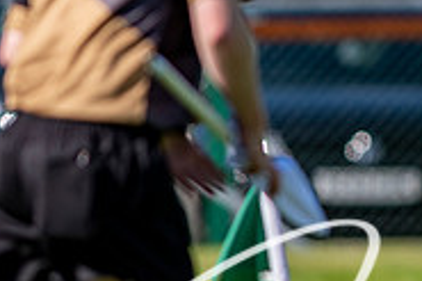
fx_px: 16548
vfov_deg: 1.0
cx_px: 643
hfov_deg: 1.5
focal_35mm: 1413
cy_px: 195
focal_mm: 300
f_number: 2.8
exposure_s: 1/2500
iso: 140
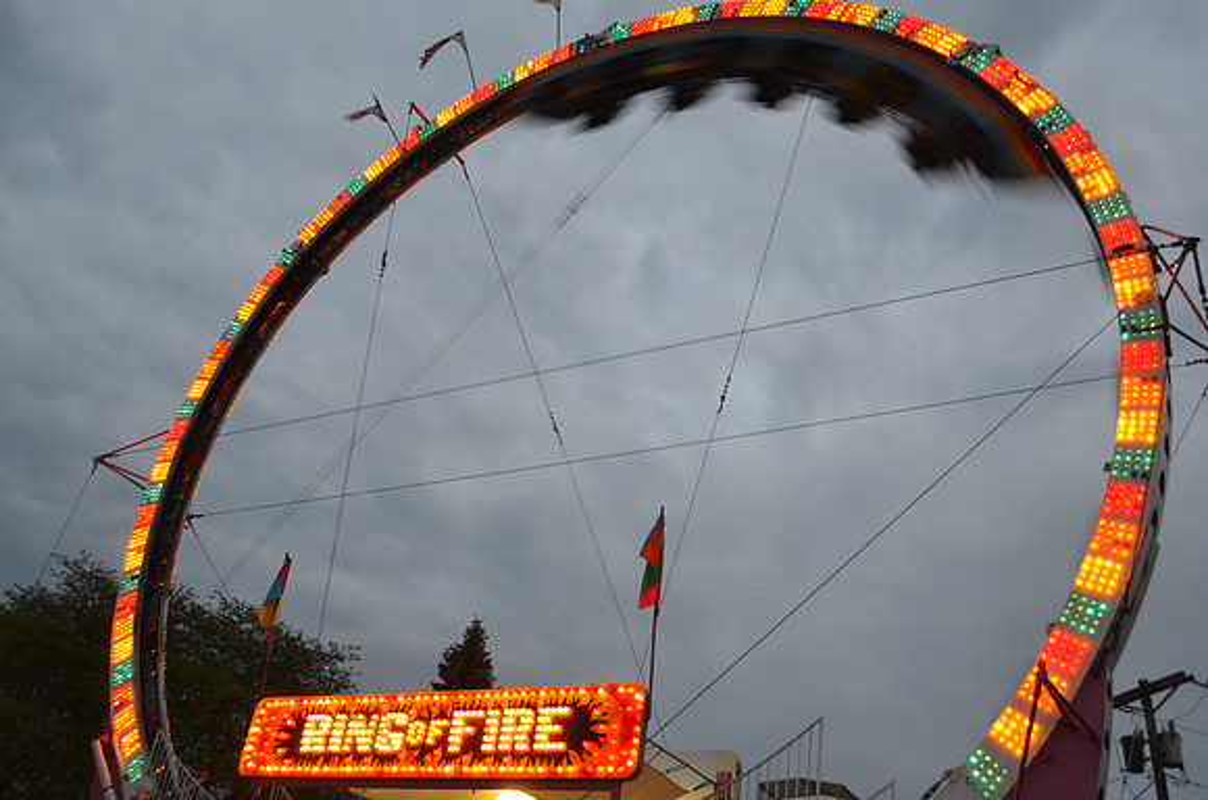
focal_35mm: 33
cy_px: 400
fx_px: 1105
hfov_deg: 57.3
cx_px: 604
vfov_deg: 39.8
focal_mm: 22
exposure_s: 1/4
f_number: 5.6
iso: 100
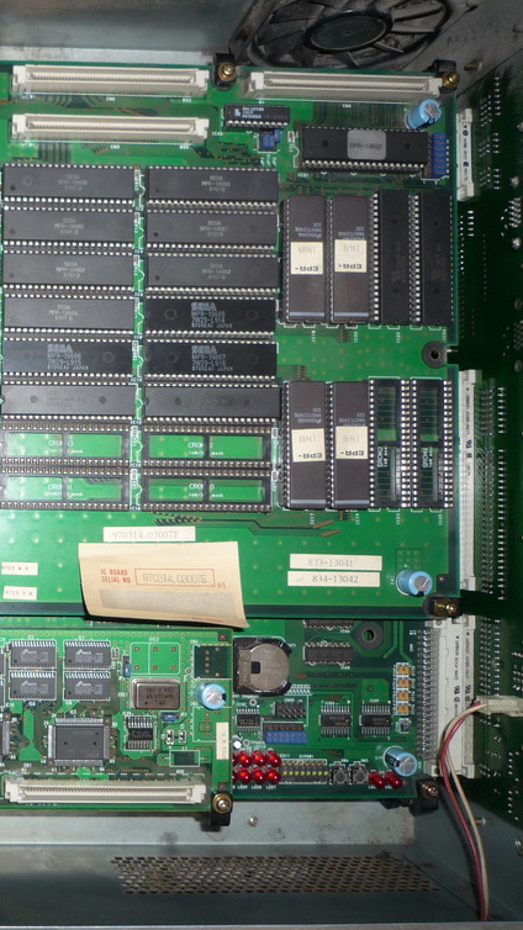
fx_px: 912
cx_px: -46
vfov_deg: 54.0
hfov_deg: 29.1
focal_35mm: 37
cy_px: 469
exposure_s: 1/30
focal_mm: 4.4
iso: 100
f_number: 2.8
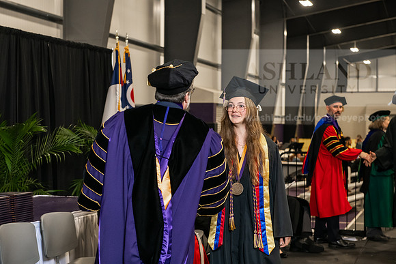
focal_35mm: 70
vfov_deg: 19.5
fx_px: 770
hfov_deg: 28.8
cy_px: 132
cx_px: 198
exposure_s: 1/200
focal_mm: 70
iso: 2500
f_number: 5
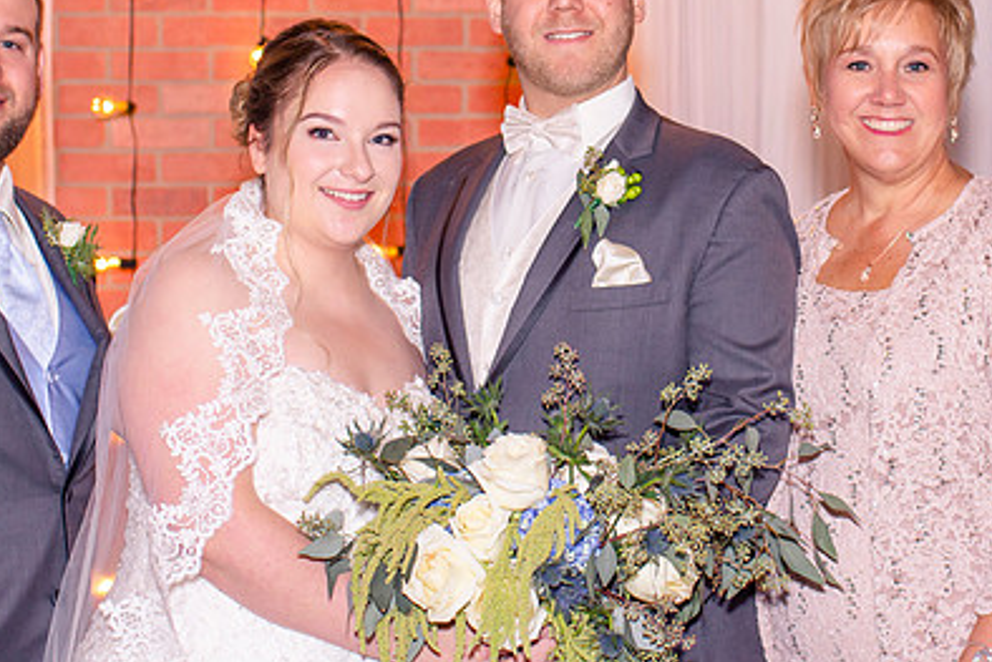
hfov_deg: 20.0
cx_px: 610
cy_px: 34
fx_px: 2812
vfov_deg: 13.3
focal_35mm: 102
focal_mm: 35
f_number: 2.5
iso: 200
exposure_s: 1/200
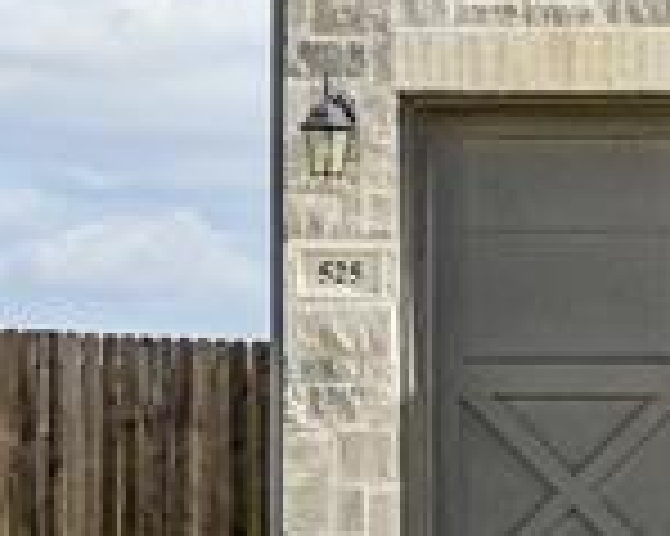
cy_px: -221
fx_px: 3825
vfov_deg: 7.9
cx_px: 1830
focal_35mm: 193
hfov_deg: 8.7
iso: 400
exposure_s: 1/1250
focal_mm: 30
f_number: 8
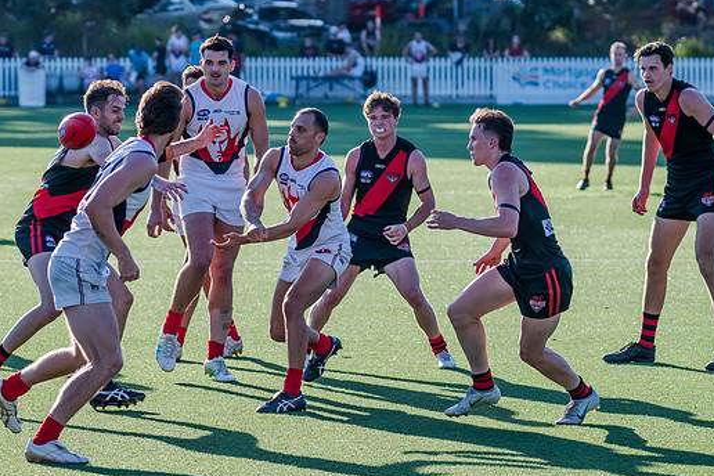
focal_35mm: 275
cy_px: 222
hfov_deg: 7.5
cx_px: 212
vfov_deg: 5.0
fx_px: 5454
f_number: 5.6
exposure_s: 1/1600
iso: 800
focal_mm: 180
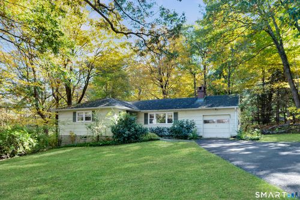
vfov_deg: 53.1
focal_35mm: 24
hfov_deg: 73.8
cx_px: 150
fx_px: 200
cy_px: 100
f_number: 5
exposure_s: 1/160
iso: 400
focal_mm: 24
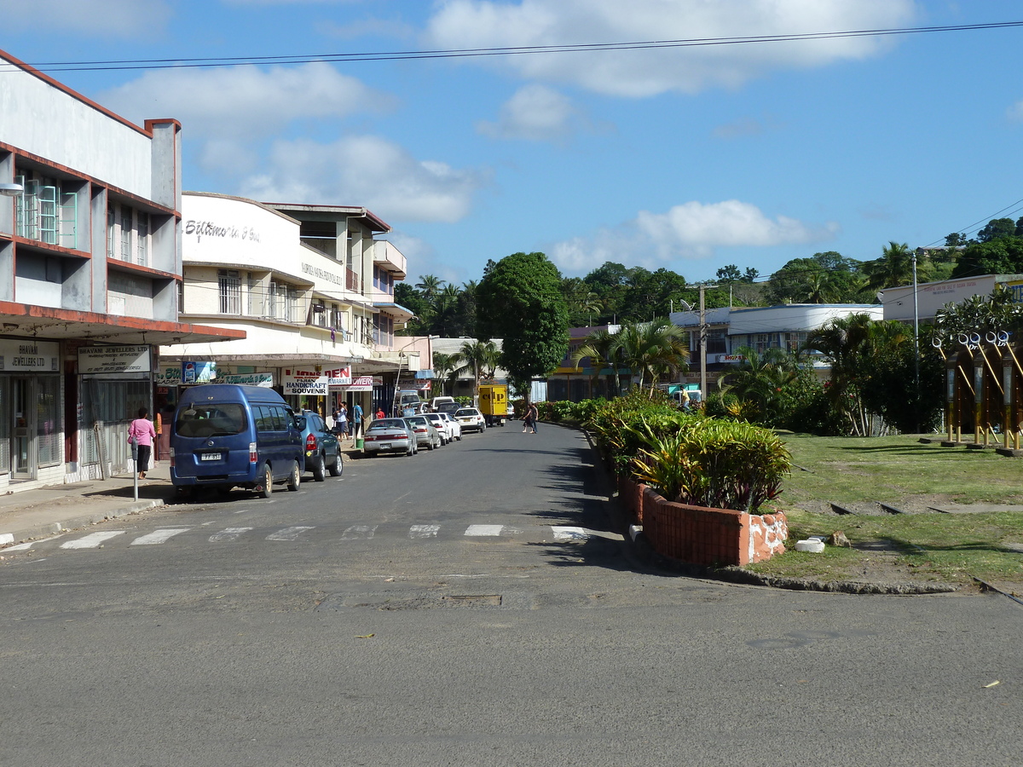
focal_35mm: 55
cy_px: 384
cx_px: 512
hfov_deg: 34.9
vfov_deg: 26.6
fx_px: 1625
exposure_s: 1/500
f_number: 4.5
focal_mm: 9.1
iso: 80
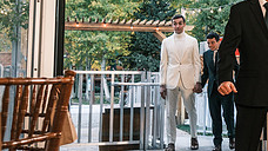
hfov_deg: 26.0
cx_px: 327
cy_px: 35
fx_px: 511
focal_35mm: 72
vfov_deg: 16.6
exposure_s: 1/250
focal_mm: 18
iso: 400
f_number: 2.8
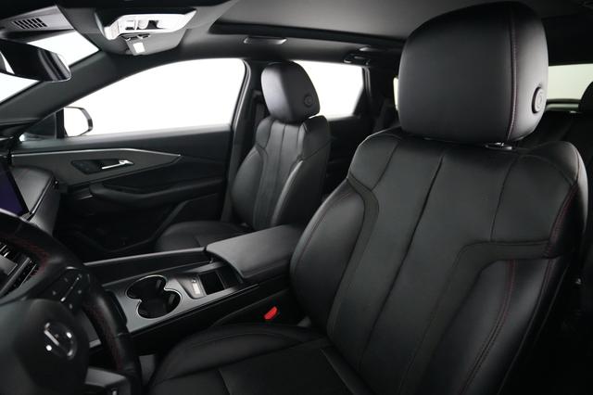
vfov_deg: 70.4
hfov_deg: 93.3
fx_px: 280
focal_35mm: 17
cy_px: 198
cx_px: 296
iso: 12800
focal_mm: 17
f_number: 2.8
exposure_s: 1/100
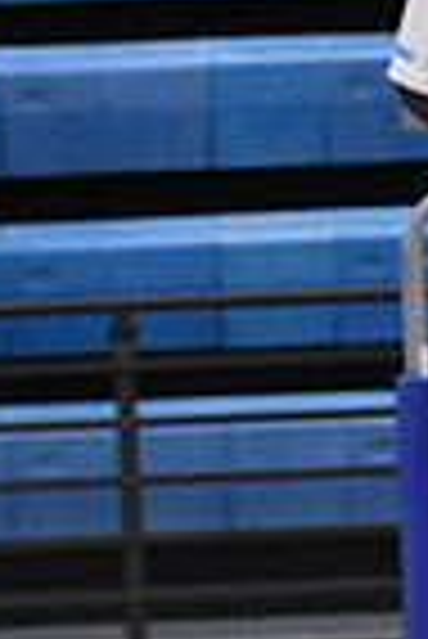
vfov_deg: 2.9
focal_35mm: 709
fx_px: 12612
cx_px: 309
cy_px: 1260
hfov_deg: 1.9
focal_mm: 116
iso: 6400
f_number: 3.2
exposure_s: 1/1250
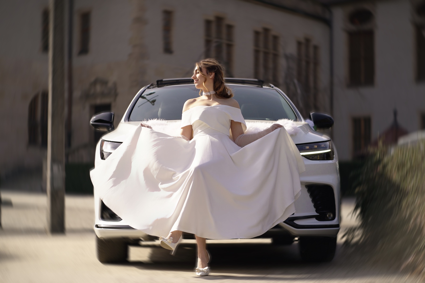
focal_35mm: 85
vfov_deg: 16.1
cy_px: 142
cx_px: 212
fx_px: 1003
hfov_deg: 23.9
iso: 160
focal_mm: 85
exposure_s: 1/5000
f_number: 3.2
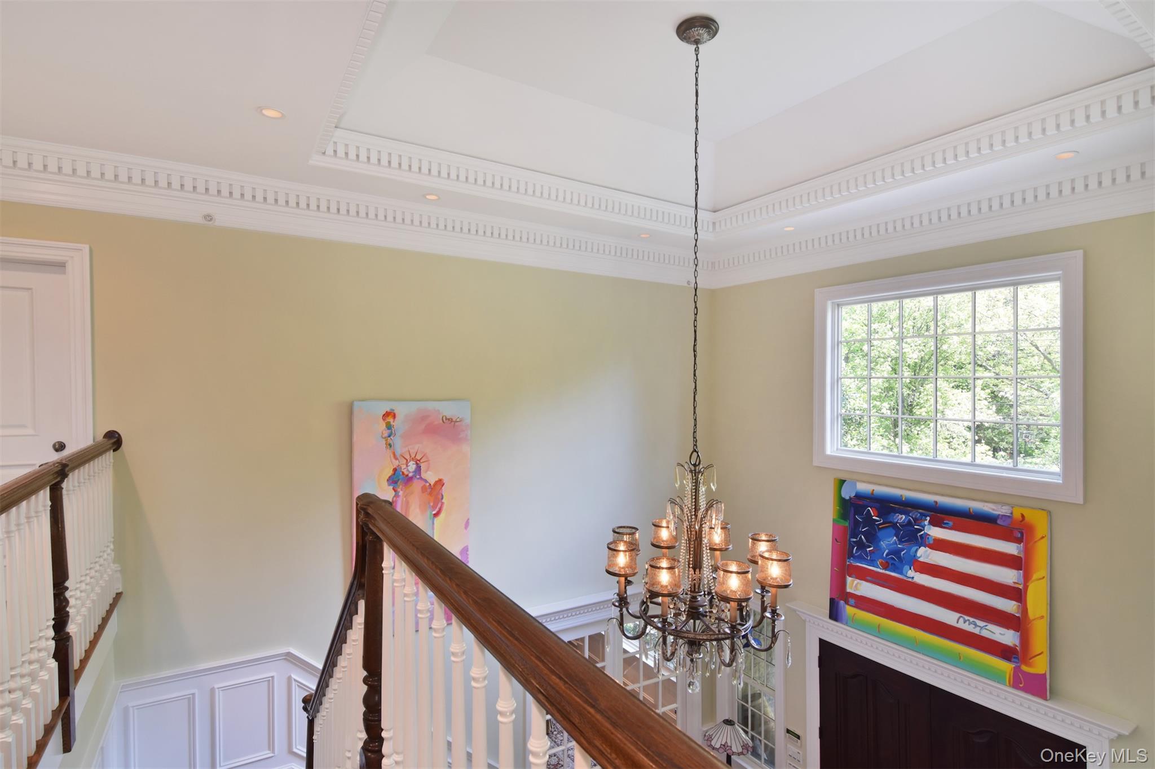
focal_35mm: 16
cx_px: 578
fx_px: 529
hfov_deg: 95.0
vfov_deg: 72.0
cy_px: 384
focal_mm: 11
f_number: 8
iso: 640
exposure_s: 1/80
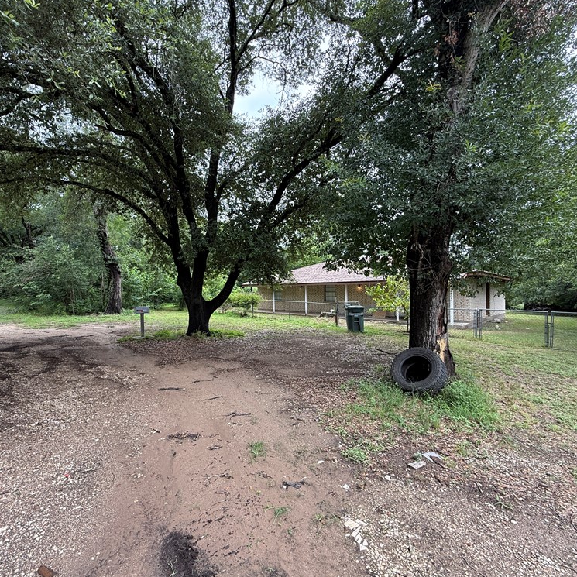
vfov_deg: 84.0
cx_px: 254
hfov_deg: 83.6
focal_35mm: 17
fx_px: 321
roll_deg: +0.2
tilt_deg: +1.5
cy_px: 289
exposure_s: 1/229
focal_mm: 2.22
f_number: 2.2
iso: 50
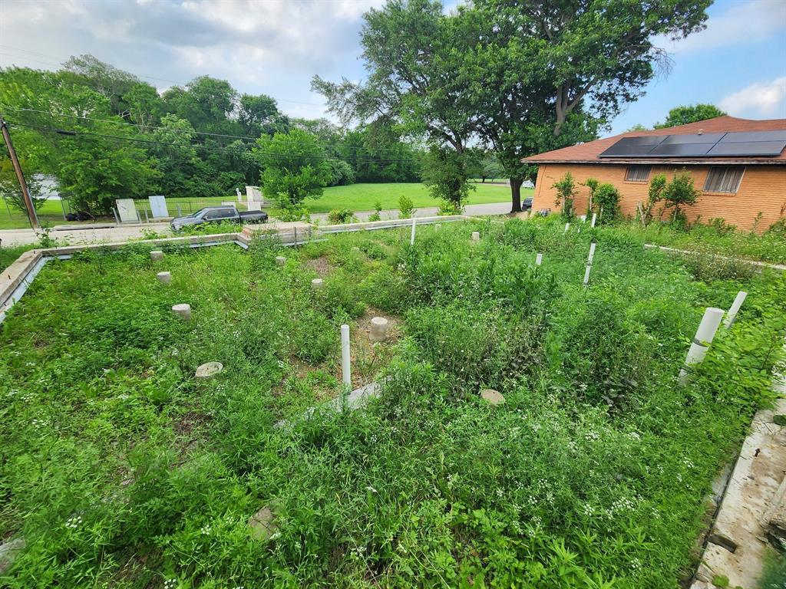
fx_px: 295
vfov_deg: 89.9
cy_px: 294
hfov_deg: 106.2
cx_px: 393
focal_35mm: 13
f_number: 2.2
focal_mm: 2.2
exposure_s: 1/437
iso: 50
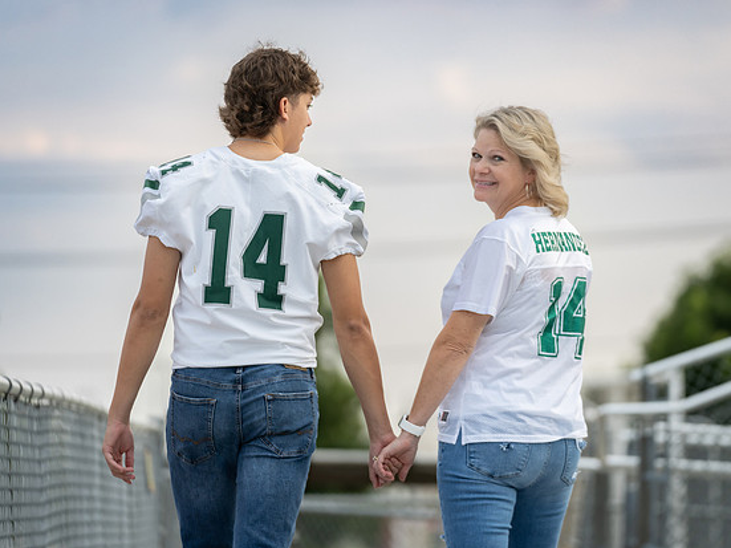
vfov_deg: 7.5
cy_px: 288
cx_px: 447
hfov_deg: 10.0
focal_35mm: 198
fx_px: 4180
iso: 320
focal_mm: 168
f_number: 2.8
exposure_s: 1/1250
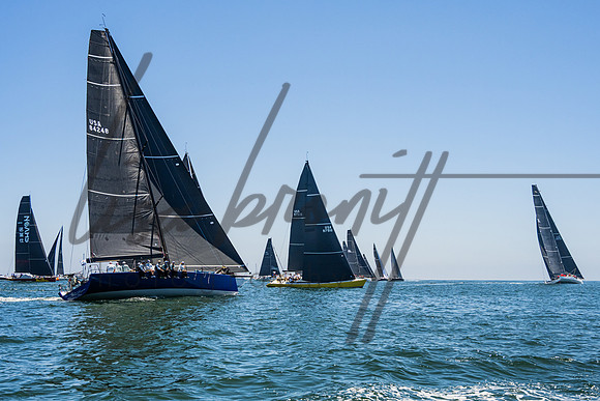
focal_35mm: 49
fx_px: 813
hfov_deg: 40.5
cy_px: 217
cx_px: 310
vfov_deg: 27.6
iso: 500
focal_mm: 43
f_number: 8
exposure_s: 1/2500
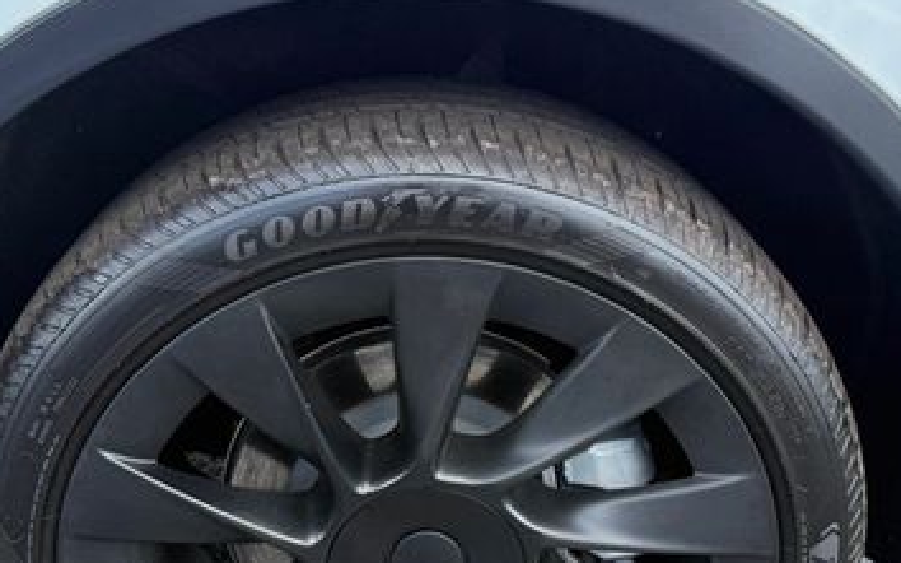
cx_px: 481
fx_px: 1129
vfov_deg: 27.7
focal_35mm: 46
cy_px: 397
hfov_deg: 43.5
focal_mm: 6.76
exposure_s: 1/822
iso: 100
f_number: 1.78
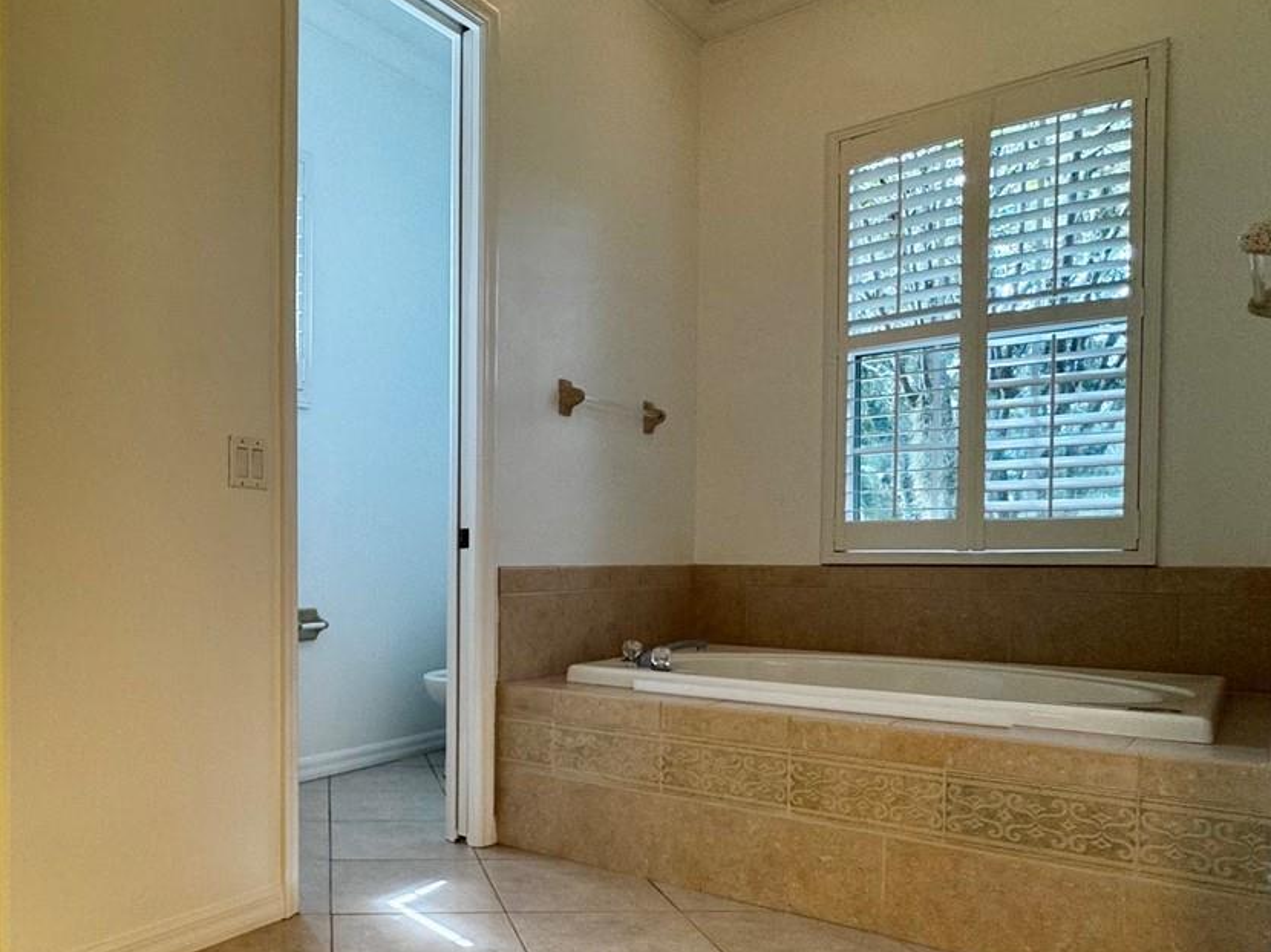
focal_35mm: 27
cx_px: 341
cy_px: 588
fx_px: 991
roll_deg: +0.4
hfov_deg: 62.2
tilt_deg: -0.4
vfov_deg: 50.9
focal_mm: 2.22
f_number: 2.2
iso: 125
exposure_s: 1/120
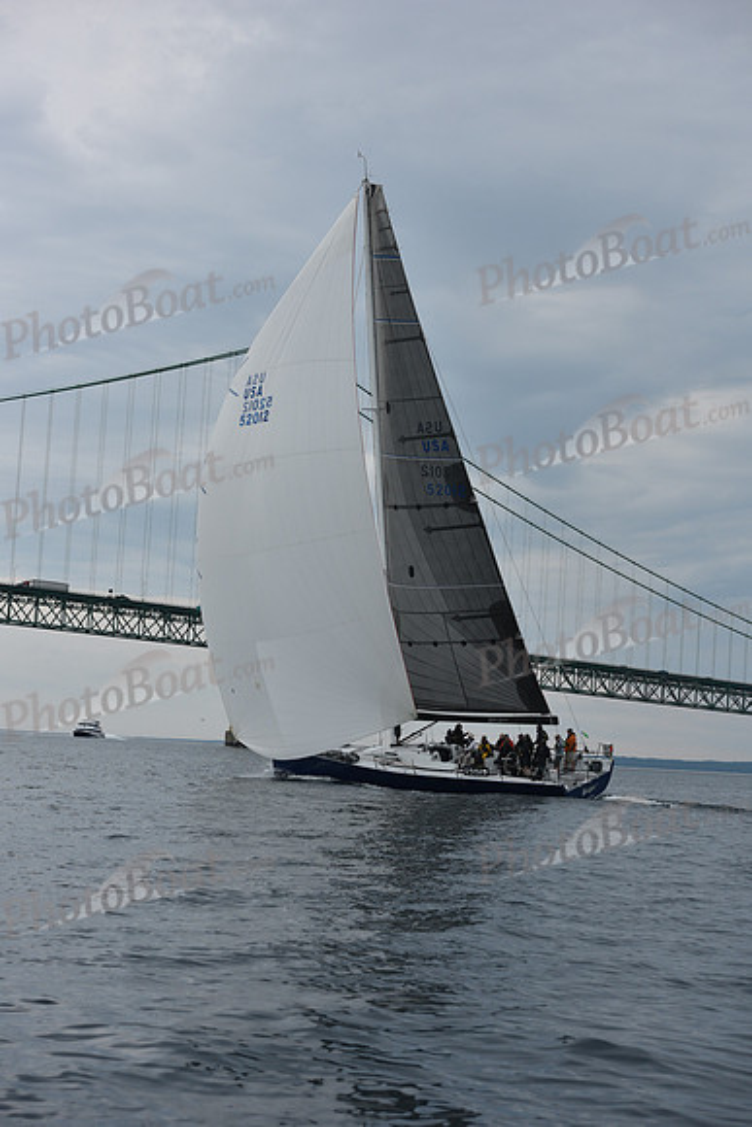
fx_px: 2192
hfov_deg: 19.5
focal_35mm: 70
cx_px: 376
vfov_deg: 28.8
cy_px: 564
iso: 250
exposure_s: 1/800
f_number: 5.6
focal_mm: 70
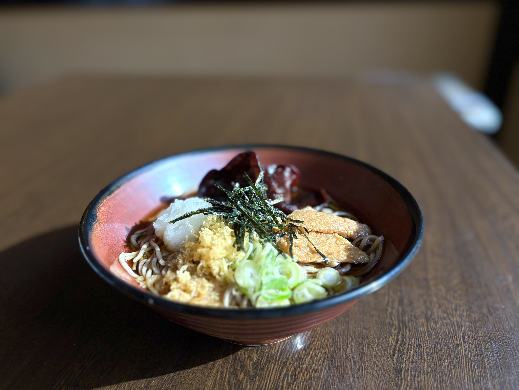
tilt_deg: -27.8
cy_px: 195
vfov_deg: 53.1
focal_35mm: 26
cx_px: 260
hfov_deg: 67.3
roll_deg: +1.8
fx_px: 390
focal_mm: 5.96
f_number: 1.6
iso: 50
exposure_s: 1/1117
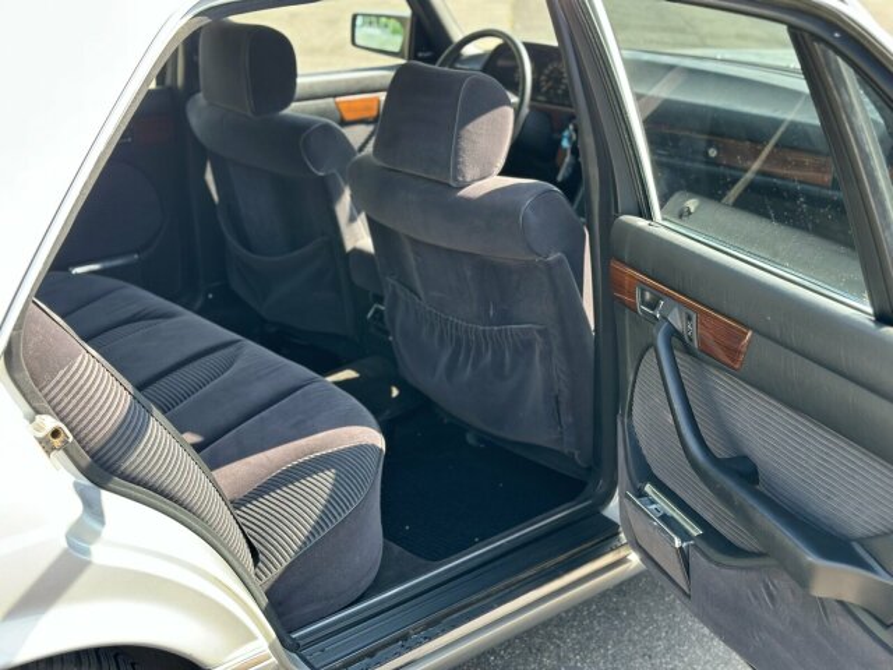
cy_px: 335
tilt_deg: -23.1
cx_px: 446
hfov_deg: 39.7
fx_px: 1238
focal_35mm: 48
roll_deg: -1.3
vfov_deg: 30.3
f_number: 1.78
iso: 80
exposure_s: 1/243
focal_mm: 6.86
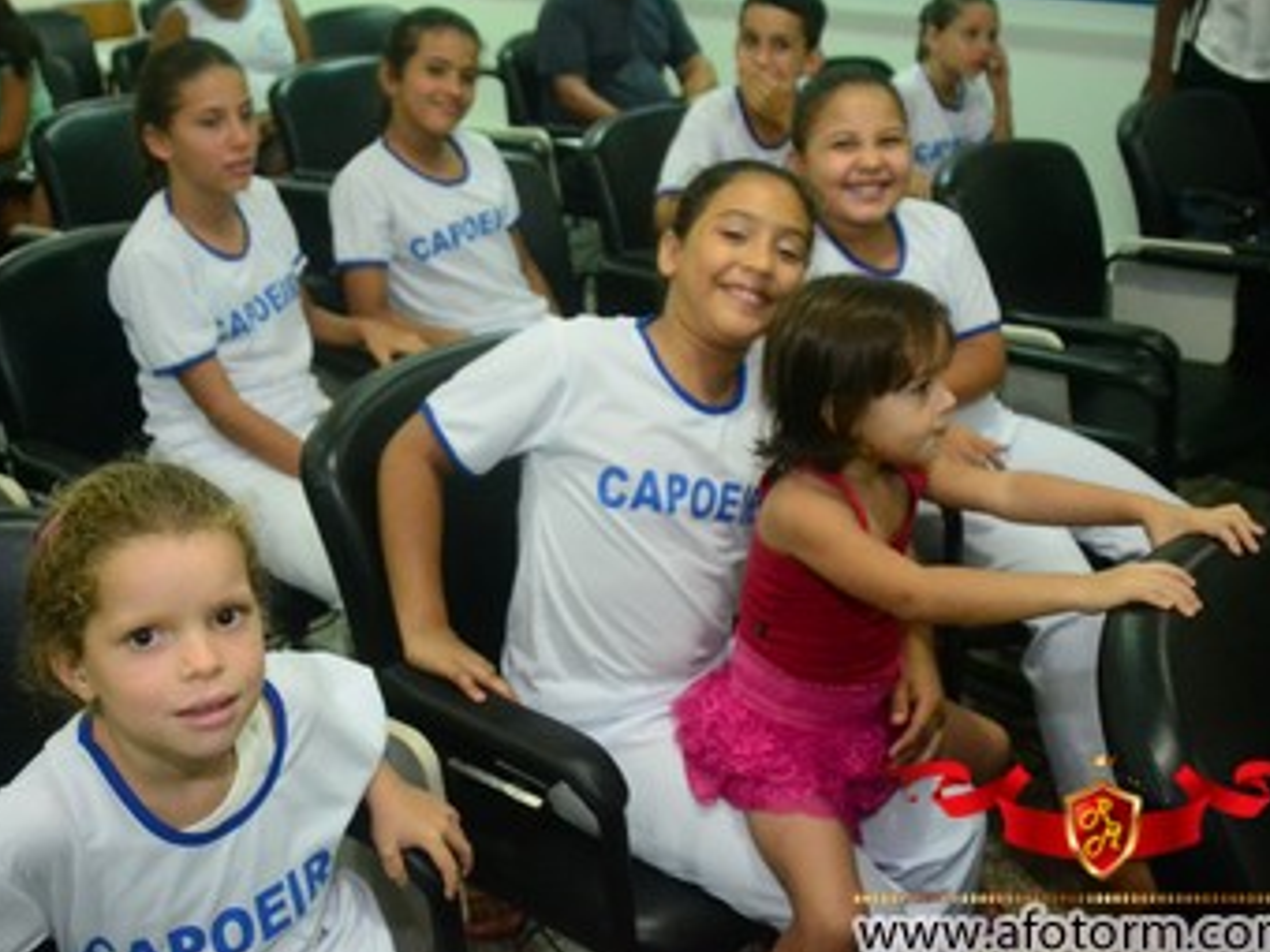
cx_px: 542
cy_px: 437
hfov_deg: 44.7
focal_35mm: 42
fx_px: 1541
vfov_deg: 34.3
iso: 3200
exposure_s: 1/80
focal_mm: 22
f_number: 3.8
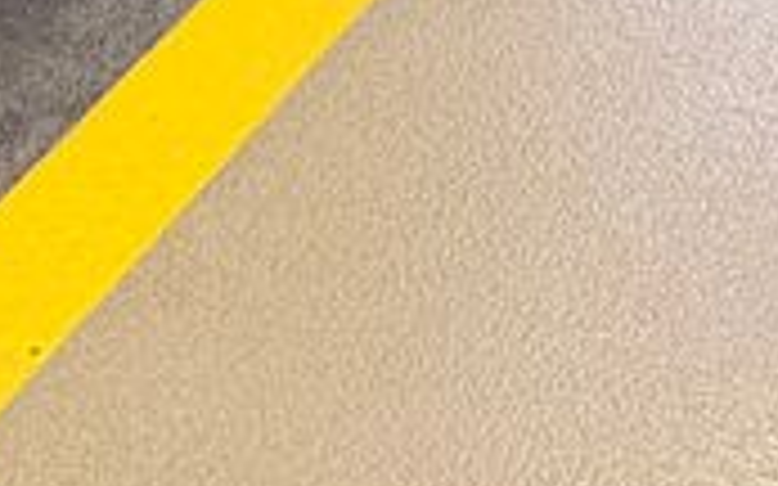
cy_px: -1102
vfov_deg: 7.4
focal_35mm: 151
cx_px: -1354
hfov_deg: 10.7
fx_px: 3201
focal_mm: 6.76
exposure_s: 1/120
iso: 200
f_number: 1.78
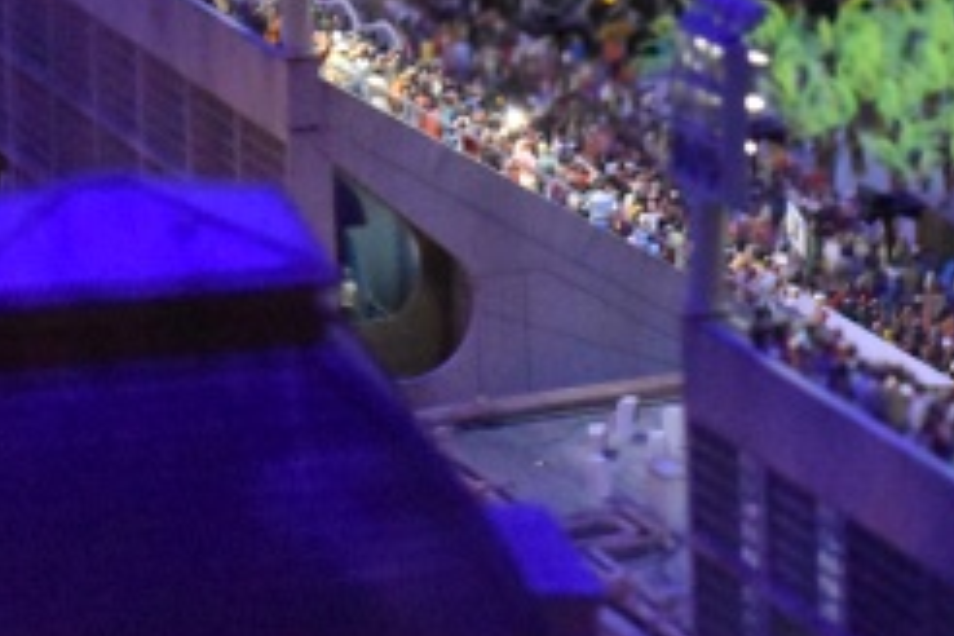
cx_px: 1408
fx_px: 6665
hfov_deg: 8.0
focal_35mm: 252
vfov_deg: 5.4
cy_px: -120
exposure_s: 1/50
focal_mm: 55
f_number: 5.6
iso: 12800
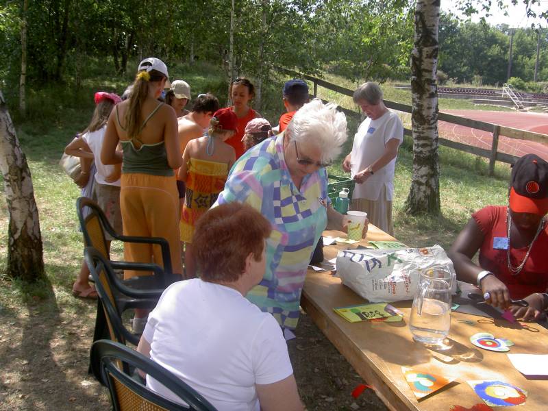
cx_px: 274
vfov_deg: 36.8
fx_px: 617
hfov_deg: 47.9
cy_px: 206
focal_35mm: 39
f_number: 4.7
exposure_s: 1/125
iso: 100
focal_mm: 8
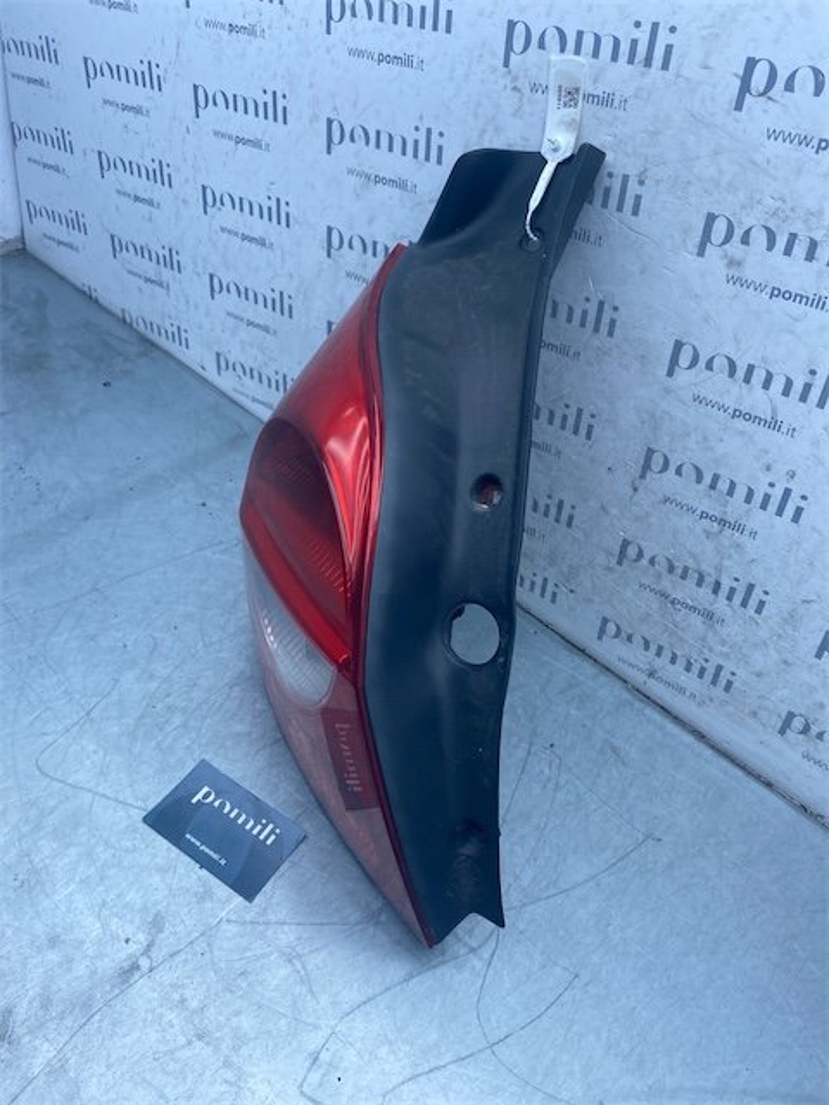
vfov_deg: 67.3
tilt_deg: -45.1
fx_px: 830
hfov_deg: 53.1
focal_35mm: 26
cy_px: 552
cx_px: 414
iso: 32
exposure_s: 1/833
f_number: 1.8
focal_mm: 4.25
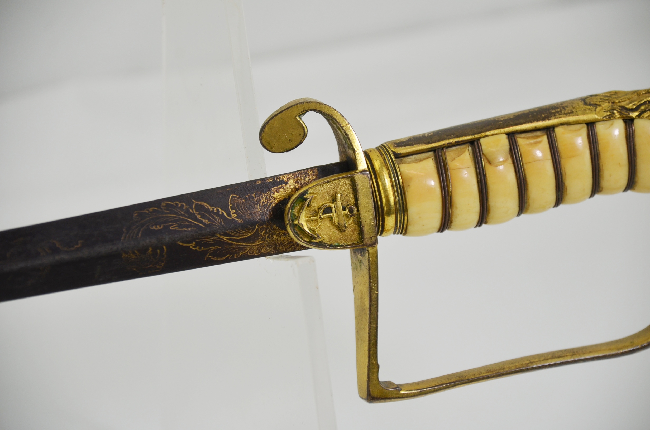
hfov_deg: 10.2
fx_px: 3649
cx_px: 325
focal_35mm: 202
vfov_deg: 6.8
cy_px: 215
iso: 400
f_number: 5.6
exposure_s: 1/250
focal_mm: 135
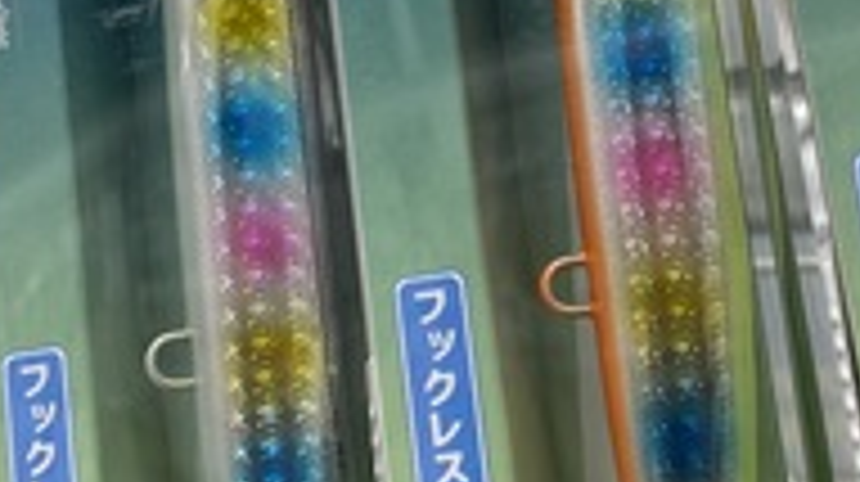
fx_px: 2164
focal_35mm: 95
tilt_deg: +17.1
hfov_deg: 22.5
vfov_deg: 12.6
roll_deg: +8.1
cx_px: 446
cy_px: 86
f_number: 1.8
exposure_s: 1/122
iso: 64
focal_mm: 4.25
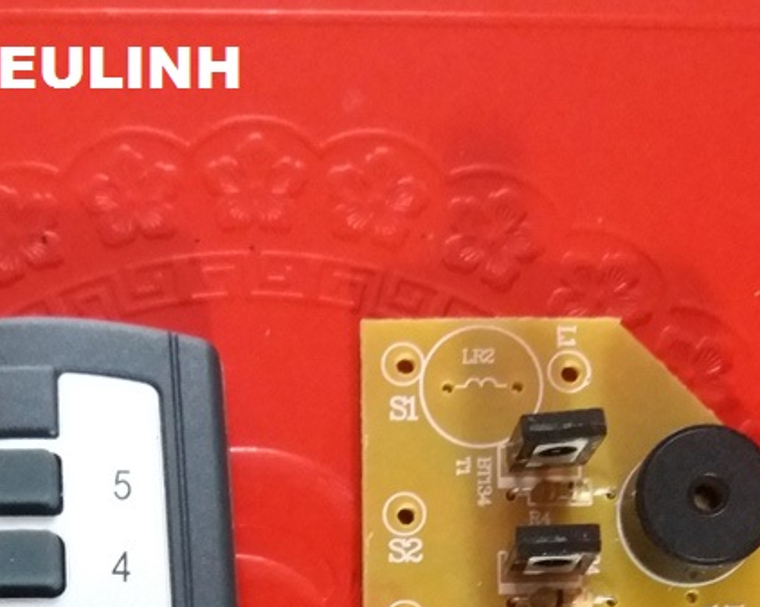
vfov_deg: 20.4
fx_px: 1439
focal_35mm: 64
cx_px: 310
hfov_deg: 29.5
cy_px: 913
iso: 320
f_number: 1.9
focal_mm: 3.7
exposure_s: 1/9
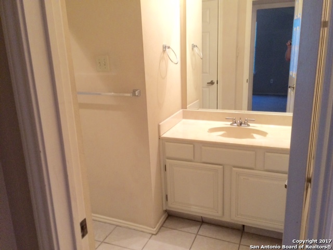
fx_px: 279
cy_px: 125
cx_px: 166
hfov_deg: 61.7
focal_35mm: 29
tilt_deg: -13.9
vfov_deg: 48.2
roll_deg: +2.2
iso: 100
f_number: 2.2
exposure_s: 1/30
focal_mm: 4.15
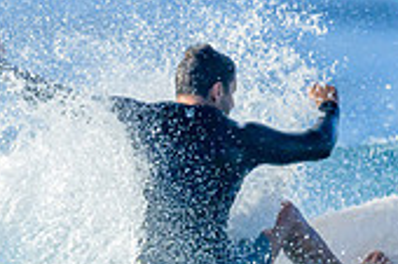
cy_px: 377
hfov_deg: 0.6
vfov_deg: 0.4
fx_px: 37927
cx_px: 267
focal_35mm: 3434
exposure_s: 1/2500
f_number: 6.3
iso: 500
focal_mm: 800
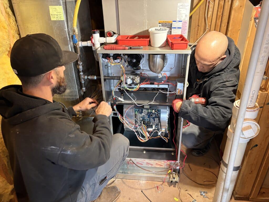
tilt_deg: -28.1
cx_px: 134
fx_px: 202
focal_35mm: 26
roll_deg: +2.4
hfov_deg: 67.3
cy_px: 101
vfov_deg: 53.1
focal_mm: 5.96
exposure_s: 1/60
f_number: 1.6
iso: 200
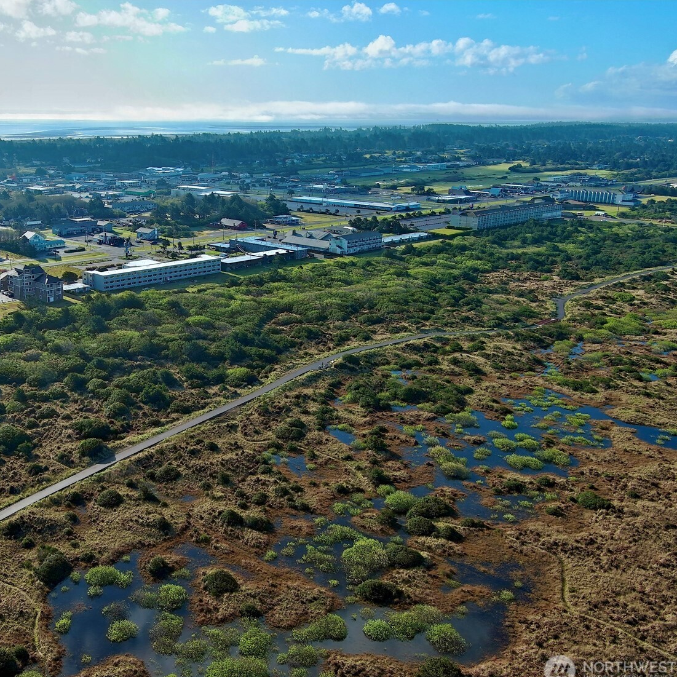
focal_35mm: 38
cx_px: 172
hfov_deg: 42.6
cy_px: 346
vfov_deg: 43.9
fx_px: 841
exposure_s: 1/1587
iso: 100
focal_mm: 10.57
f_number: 2.8
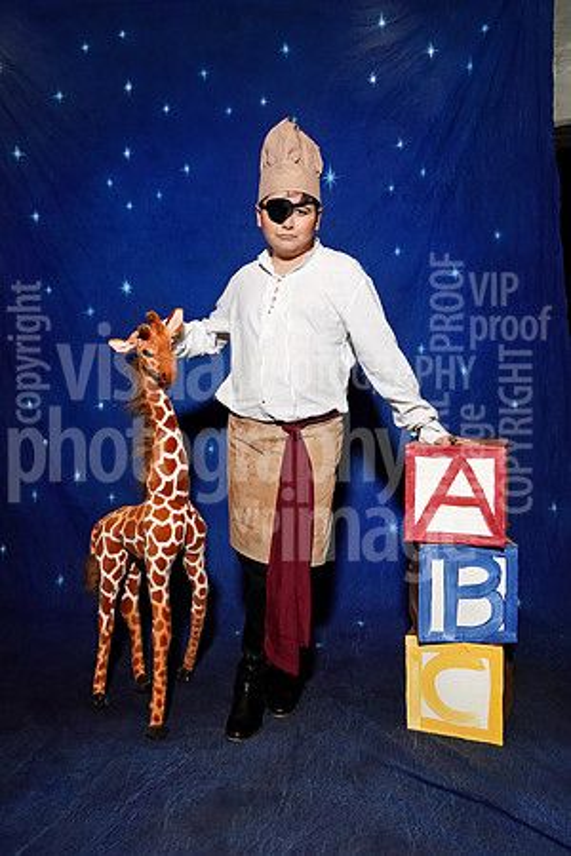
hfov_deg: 43.6
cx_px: 286
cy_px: 428
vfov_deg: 61.9
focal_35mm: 30
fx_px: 714
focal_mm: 20
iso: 1000
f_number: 8
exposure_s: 1/60
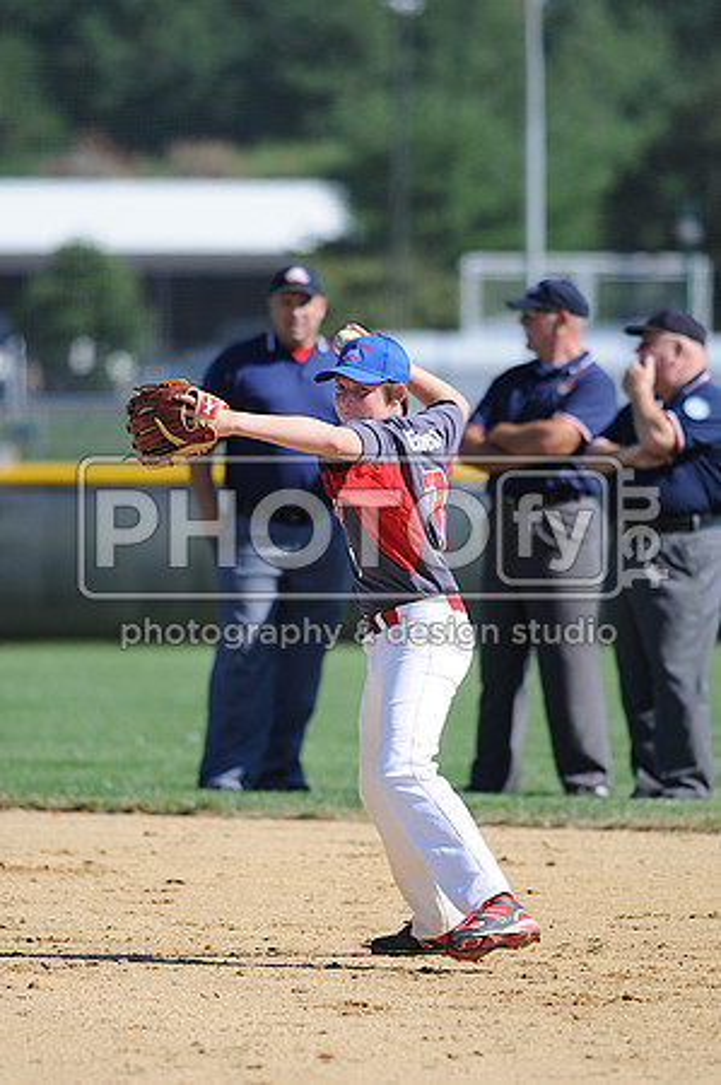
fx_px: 13549
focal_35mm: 450
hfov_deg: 3.0
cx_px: 360
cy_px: 542
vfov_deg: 4.6
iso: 200
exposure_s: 1/1250
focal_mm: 300
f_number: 4
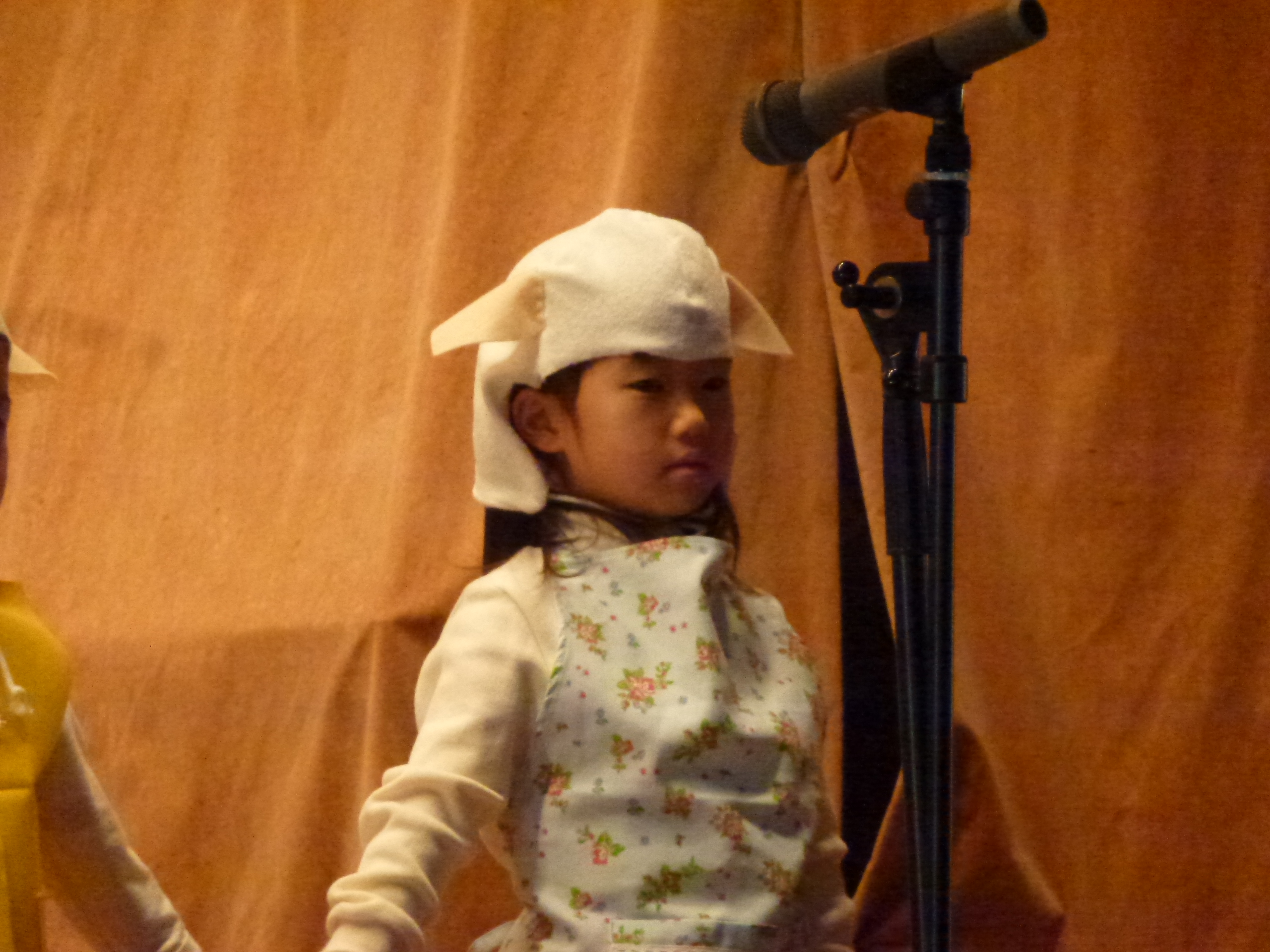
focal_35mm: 384
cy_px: 476
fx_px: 14088
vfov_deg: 3.9
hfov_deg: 5.2
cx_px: 635
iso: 1600
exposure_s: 1/80
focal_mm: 68.8
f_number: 5.9
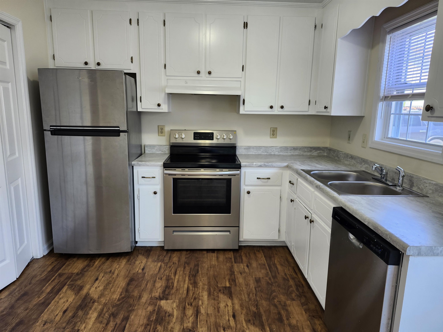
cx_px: 222
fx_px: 294
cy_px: 166
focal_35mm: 23
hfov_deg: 73.9
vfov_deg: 58.9
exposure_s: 1/120
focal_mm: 5.54
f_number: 1.8
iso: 80
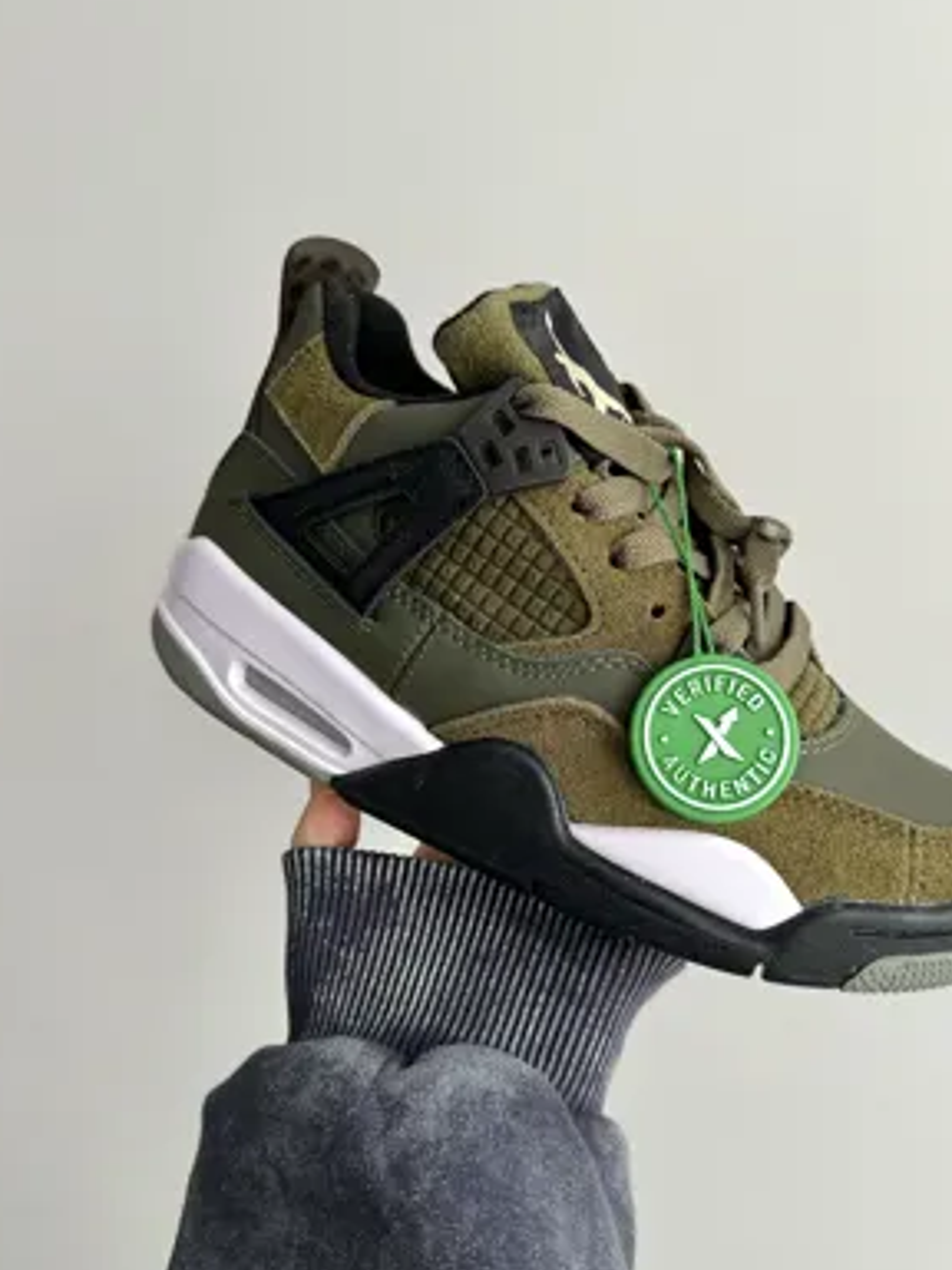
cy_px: 661
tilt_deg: -16.9
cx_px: 545
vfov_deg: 59.9
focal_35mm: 30
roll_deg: +1.4
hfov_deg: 46.7
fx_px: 1100
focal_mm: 6.86
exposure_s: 1/98
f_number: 1.78
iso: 200
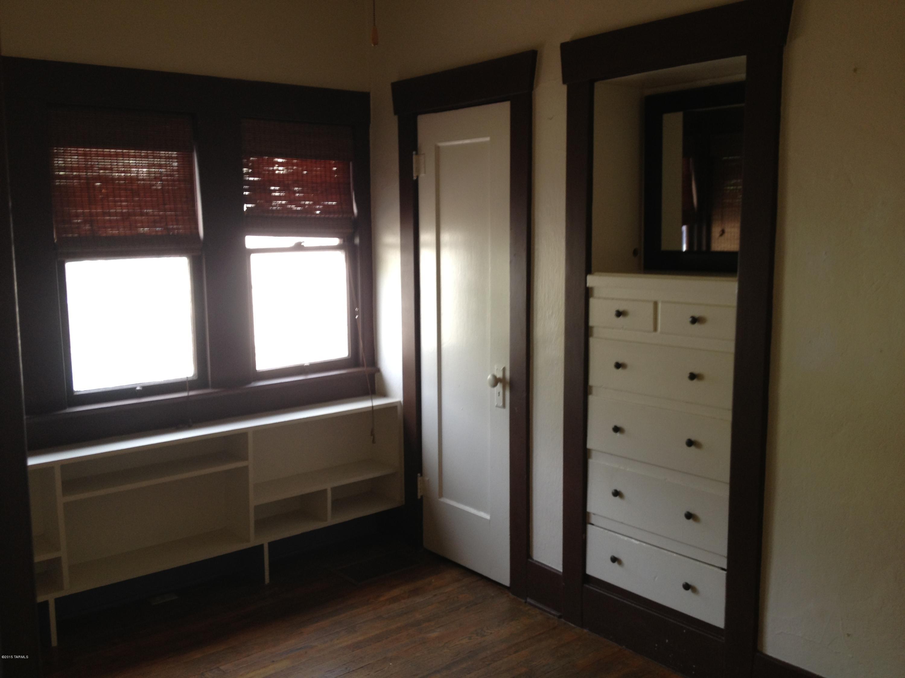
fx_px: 915
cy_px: 339
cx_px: 452
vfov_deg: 40.7
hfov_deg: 52.6
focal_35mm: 35
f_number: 2.4
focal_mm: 4.28
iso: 50
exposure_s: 1/30
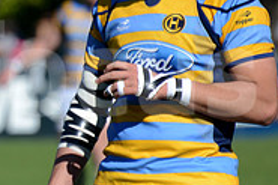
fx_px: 7275
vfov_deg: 1.5
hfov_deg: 2.2
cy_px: 65
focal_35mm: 943
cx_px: -120
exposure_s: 1/1250
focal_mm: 300
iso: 320
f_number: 5.6
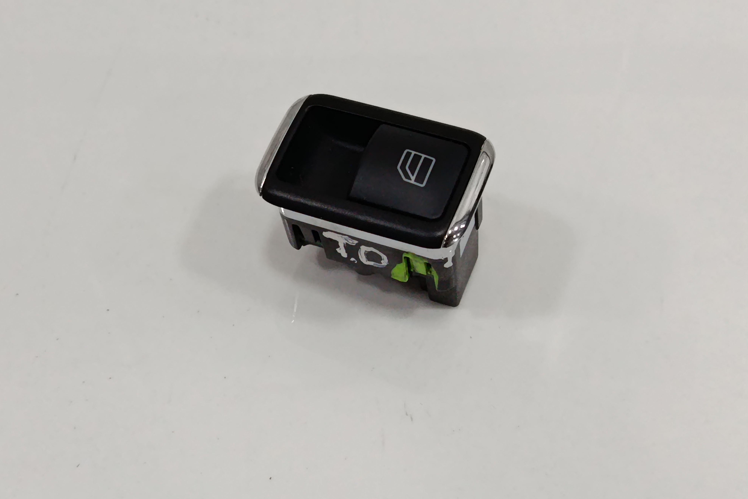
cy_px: 227
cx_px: 370
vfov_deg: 23.4
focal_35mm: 58
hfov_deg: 34.5
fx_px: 1205
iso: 779
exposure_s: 1/100
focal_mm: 5.24
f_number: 1.7
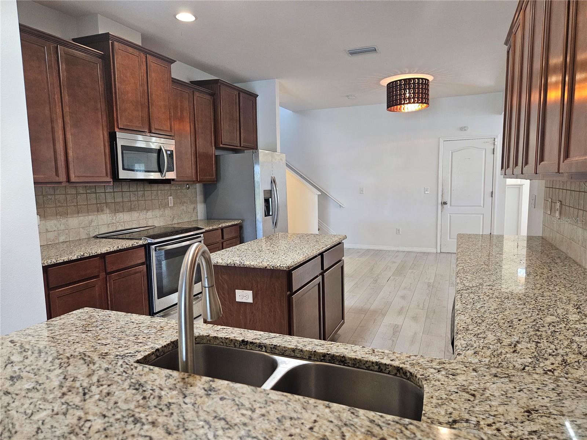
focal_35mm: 23
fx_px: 390
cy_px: 220
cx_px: 294
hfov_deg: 73.9
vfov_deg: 58.9
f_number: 1.8
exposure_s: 1/120
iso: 400
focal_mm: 5.4
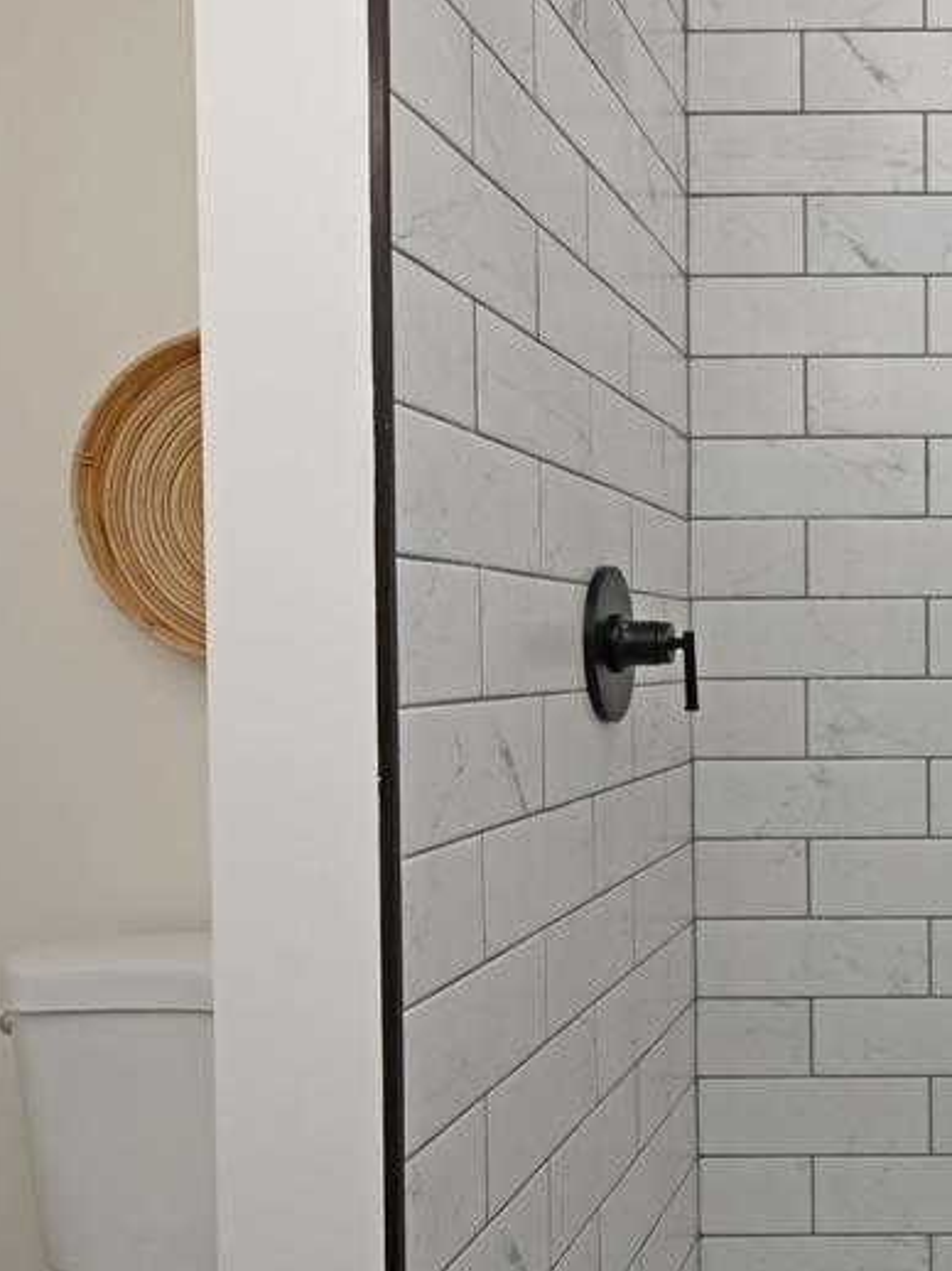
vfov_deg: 47.8
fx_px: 1431
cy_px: 694
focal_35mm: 39
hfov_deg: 32.5
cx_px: 1035
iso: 140
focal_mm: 14
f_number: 4.5
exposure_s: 1/80
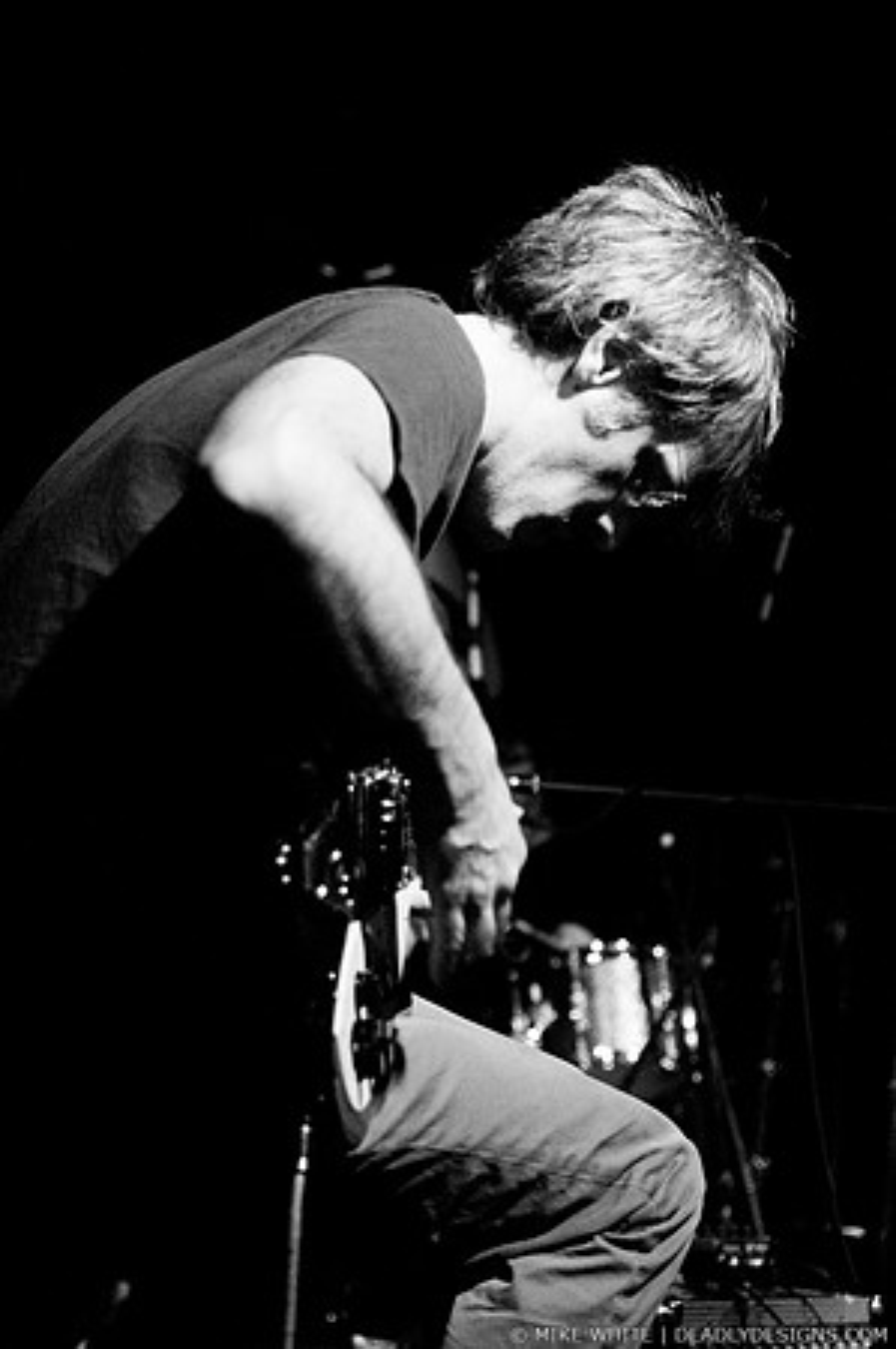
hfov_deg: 20.6
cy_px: 674
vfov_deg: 30.5
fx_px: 2470
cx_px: 448
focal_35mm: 66
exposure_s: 1/60
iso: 1000
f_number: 2.8
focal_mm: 44
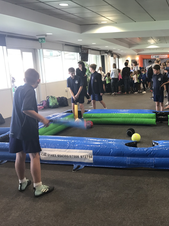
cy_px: 112
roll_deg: +1.9
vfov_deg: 49.0
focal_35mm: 38
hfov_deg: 35.6
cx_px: 150
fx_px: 247
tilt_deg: -8.7
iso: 40
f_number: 1.8
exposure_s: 1/20
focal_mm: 3.99
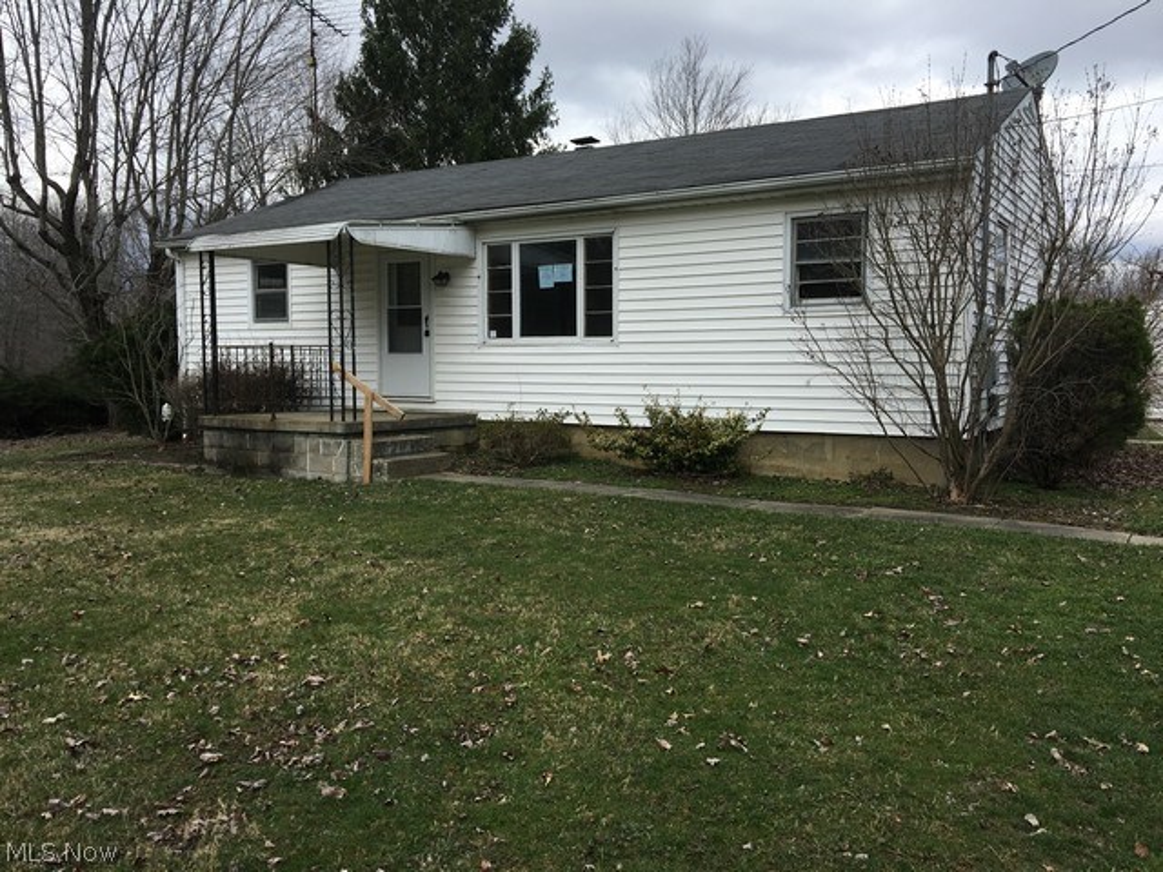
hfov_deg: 61.7
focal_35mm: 29
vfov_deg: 48.2
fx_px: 974
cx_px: 582
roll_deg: -2.7
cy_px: 436
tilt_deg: -2.9
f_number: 2.2
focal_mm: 4.15
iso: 25
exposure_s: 1/1068
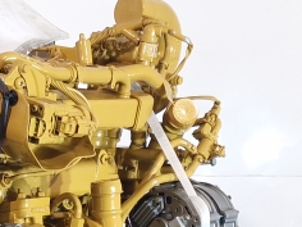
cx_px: -35
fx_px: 680
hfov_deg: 23.4
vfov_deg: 17.8
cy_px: 285
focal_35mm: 78
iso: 64
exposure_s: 1/50
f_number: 1.8
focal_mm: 6.4
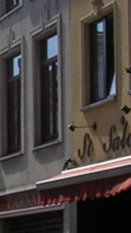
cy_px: 232
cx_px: -214
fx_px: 1171
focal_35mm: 189
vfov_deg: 11.3
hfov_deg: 6.1
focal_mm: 5.8
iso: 50
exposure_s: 1/370
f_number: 5.6
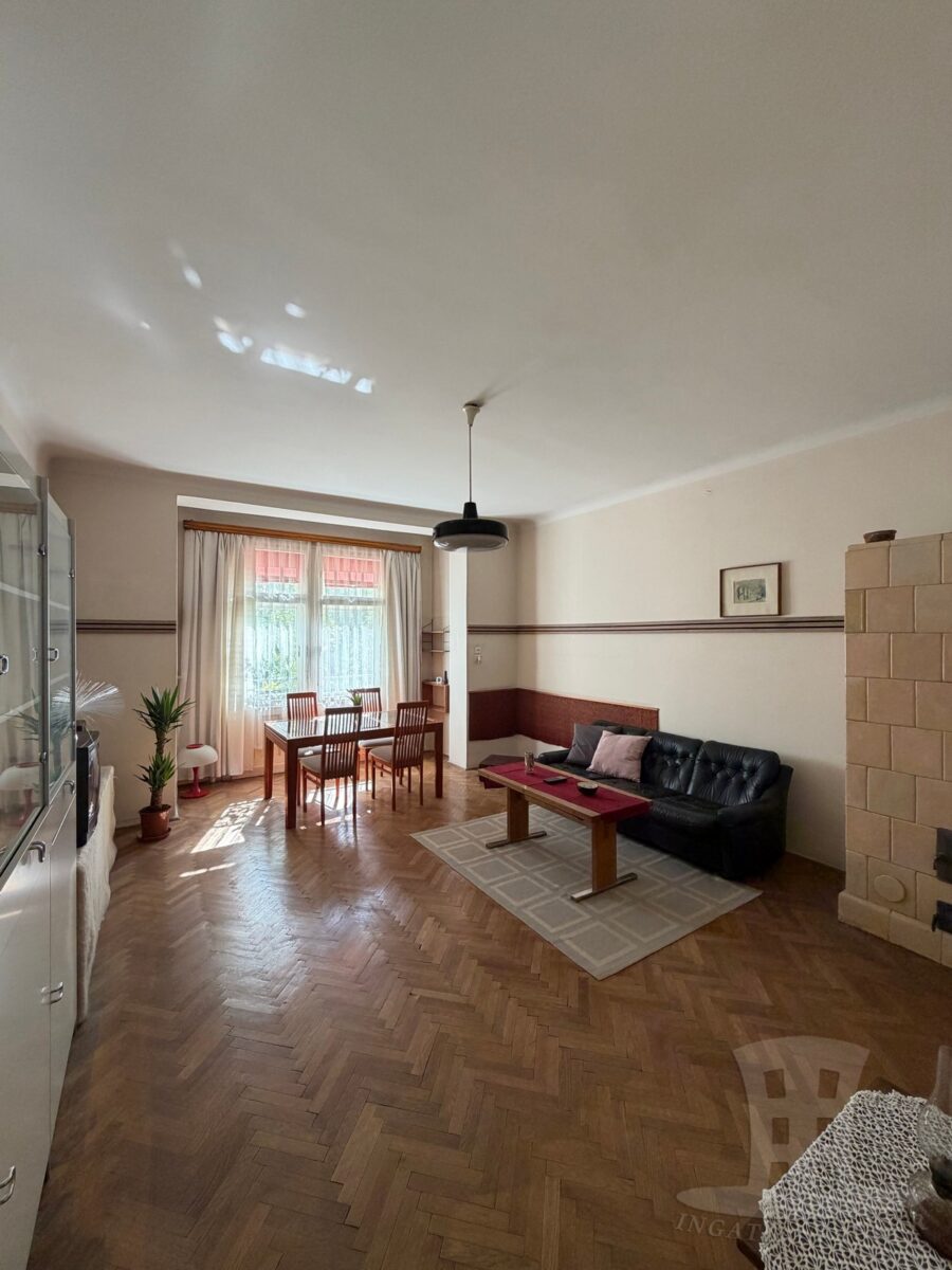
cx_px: 476
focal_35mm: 14
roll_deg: +0.2
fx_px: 513
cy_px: 635
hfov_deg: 85.7
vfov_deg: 102.1
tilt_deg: +0.3
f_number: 2.2
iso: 250
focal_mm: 2.22
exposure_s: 1/121
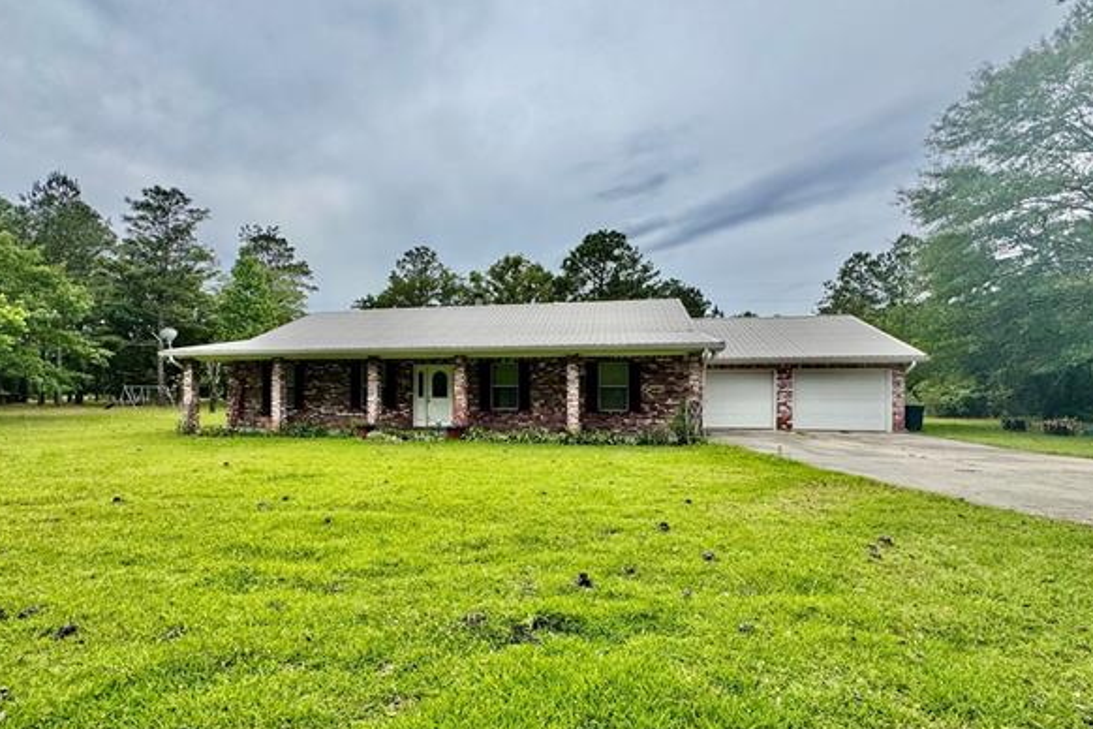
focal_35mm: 16
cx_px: 518
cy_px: 385
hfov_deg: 96.7
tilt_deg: -0.5
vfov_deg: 73.7
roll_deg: +0.1
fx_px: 486
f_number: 2.2
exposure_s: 1/1832
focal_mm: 2.22
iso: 50
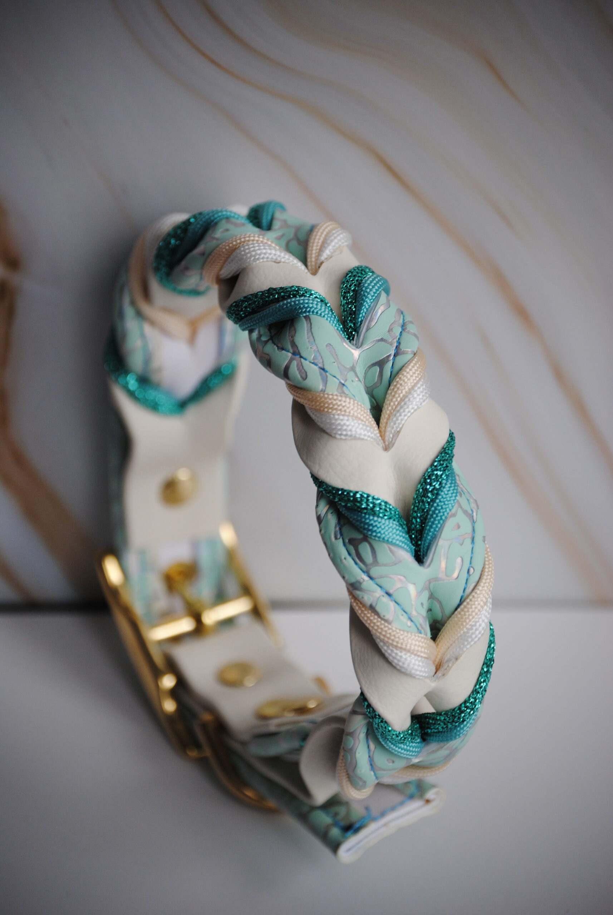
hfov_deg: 10.2
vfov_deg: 15.2
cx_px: 306
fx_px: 3438
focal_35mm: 135
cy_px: 458
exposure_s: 1/160
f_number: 4.5
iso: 200
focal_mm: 90
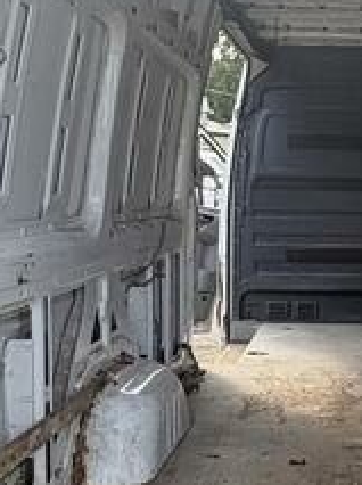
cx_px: 396
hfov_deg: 23.3
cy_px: 264
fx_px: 825
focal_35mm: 59
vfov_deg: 32.7
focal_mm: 2.22
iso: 64
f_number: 2.2
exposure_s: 1/260
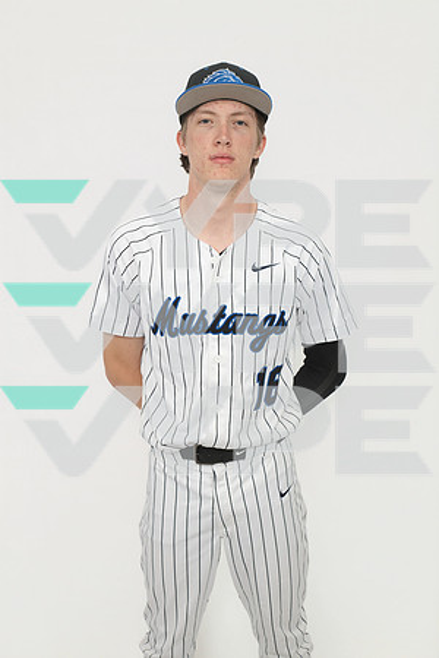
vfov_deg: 44.5
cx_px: 220
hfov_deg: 30.5
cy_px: 329
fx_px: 805
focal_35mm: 44
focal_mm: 44
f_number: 8
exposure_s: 1/250
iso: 250
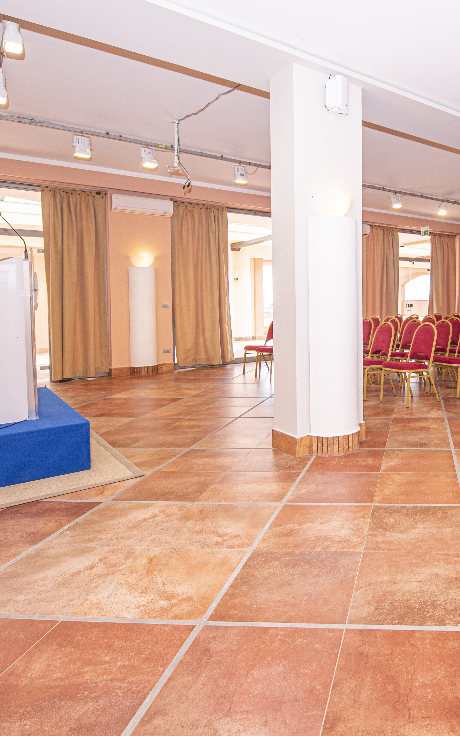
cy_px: 355
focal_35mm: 23
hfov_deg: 48.4
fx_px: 461
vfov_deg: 77.1
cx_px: 399
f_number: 5
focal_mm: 14
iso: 125
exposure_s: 1/200
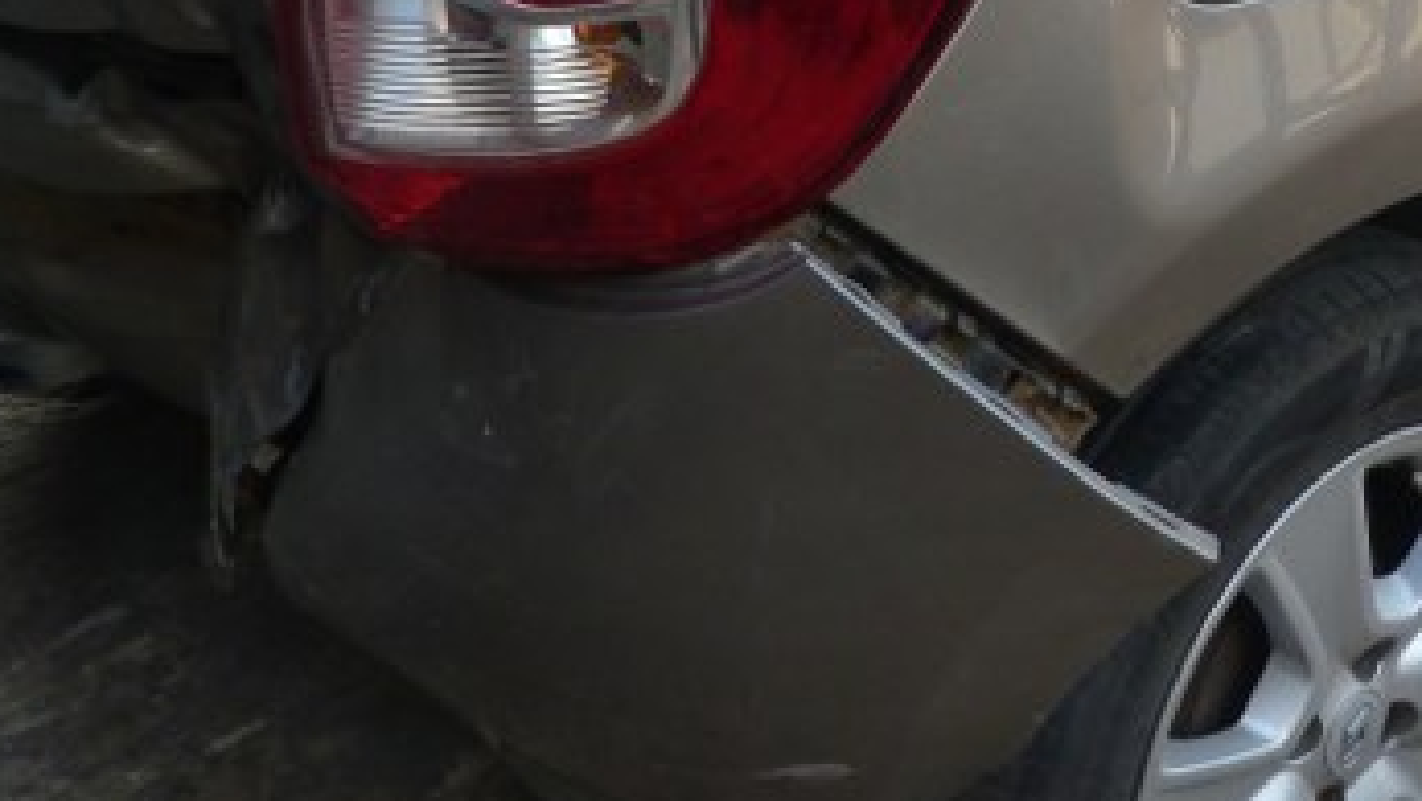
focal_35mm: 63
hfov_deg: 32.3
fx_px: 2377
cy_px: -107
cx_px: 1163
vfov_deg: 18.3
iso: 80
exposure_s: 1/80
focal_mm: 4.5
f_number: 2.8
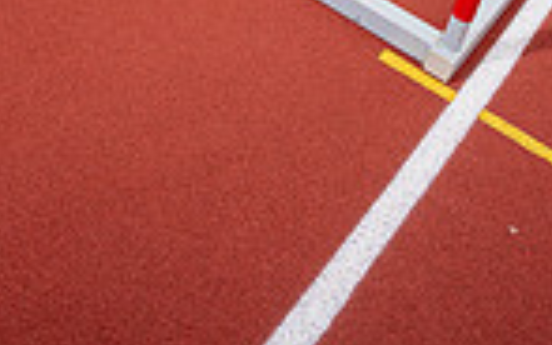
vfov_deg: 13.6
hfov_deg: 26.9
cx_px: 109
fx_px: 1129
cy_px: -431
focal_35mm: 75
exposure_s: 1/250
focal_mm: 24
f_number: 4
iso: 100
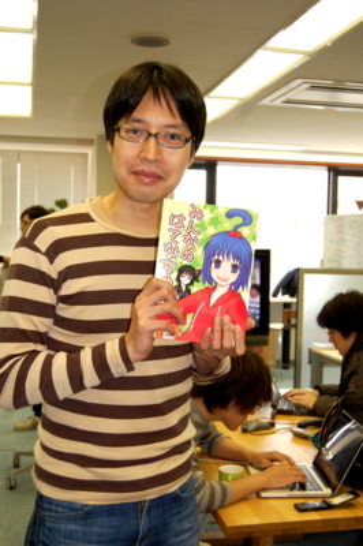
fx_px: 727
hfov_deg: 28.0
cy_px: 273
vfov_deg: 41.1
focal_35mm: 48
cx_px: 182
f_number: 4.5
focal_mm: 32
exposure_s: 1/60
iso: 400
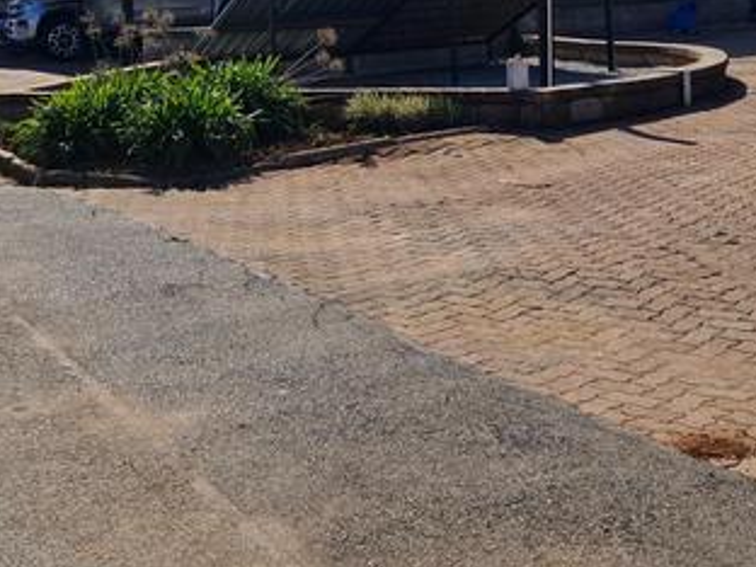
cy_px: 19
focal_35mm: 59
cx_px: 424
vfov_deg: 23.9
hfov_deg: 32.7
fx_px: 1289
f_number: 1.8
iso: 50
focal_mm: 5.54
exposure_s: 1/2736
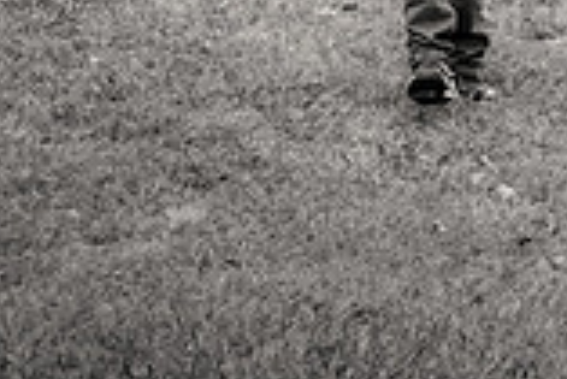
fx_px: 2916
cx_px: 892
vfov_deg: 7.2
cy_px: -301
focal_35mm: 185
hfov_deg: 10.6
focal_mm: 50
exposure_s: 1/125
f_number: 5.6
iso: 320
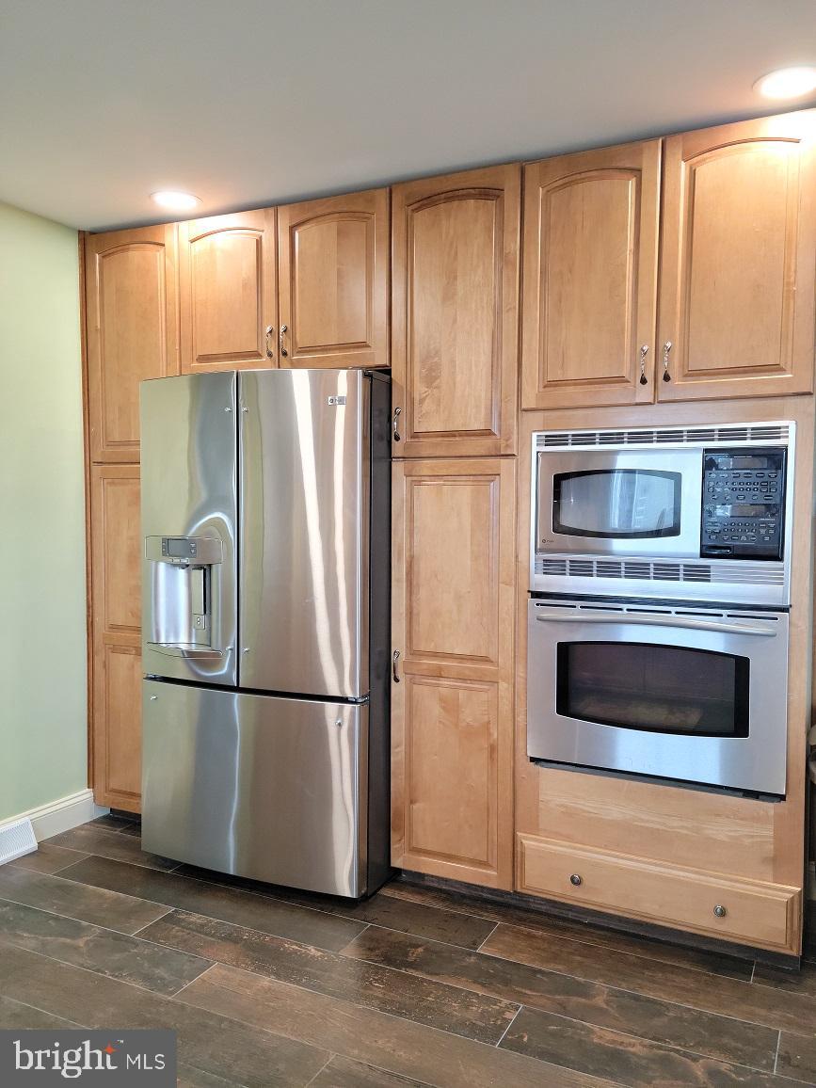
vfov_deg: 63.4
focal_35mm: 28
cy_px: 544
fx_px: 880
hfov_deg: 49.7
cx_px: 408
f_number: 2
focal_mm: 5.9
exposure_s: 1/39
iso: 320
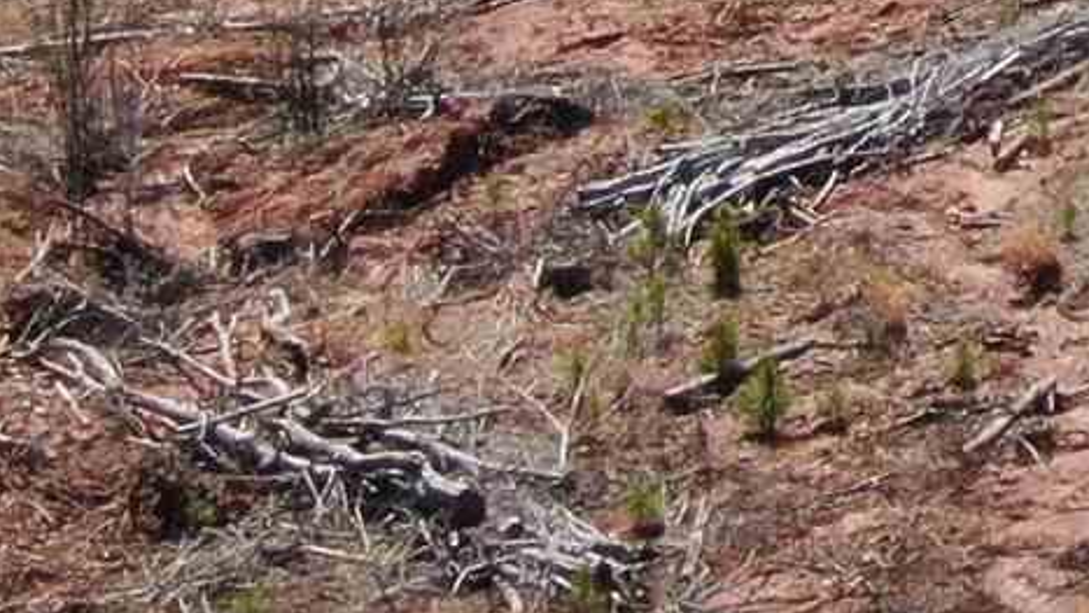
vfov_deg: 3.4
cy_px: -1468
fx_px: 9936
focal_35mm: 344
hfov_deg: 6.0
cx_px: 2642
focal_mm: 8.6
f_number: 3.8
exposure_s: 1/500
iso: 100
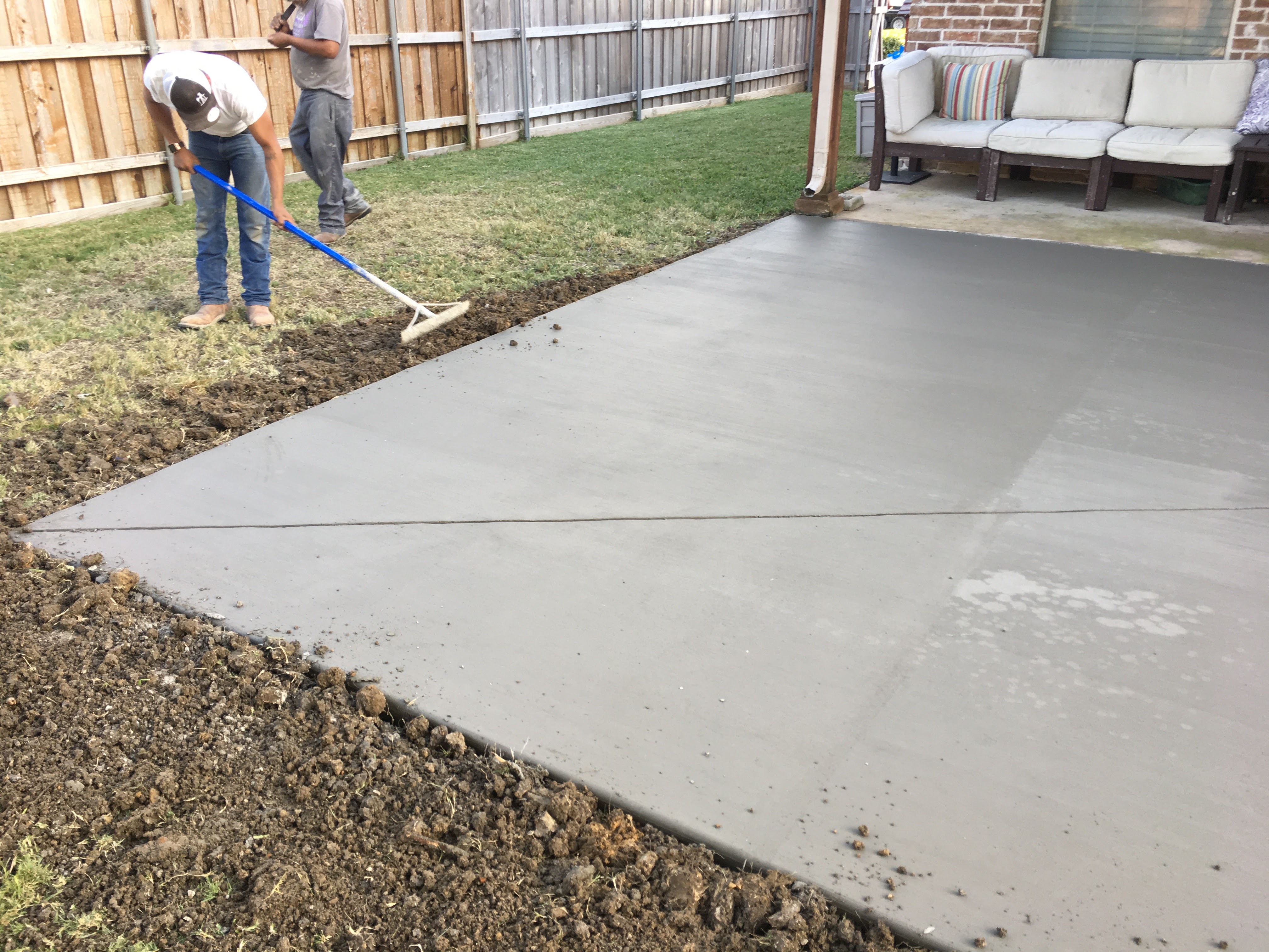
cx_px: 634
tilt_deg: -25.2
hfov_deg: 61.7
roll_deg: -0.2
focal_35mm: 29
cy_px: 476
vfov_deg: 48.2
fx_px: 1063
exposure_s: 1/120
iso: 32
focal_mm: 4.15
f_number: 2.2
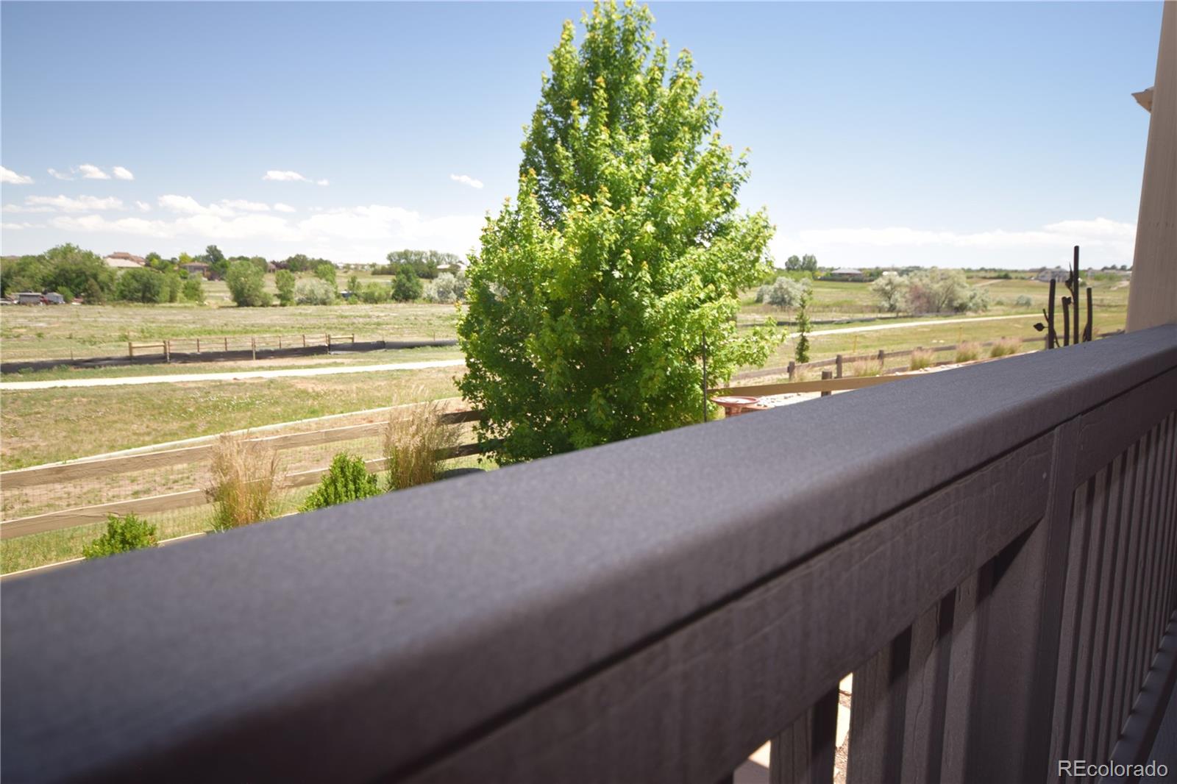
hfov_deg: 73.8
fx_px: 784
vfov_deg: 53.1
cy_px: 392
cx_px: 588
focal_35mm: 24
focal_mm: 16
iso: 220
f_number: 5
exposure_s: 1/200
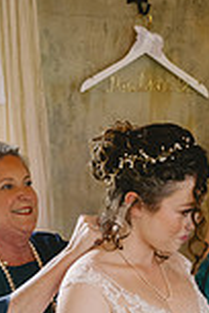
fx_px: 949
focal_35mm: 109
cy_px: 389
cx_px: 82
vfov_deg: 17.7
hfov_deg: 12.6
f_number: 3.5
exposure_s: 1/320
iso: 3200
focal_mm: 37
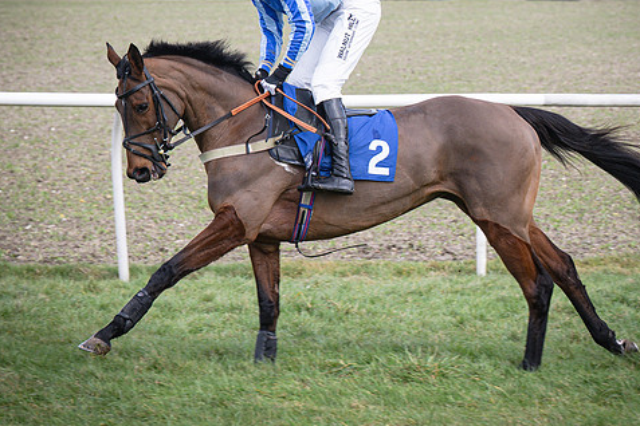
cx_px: 364
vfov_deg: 6.2
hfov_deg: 9.2
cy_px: 221
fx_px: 3964
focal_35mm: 223
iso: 200
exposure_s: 1/640
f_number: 4
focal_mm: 82
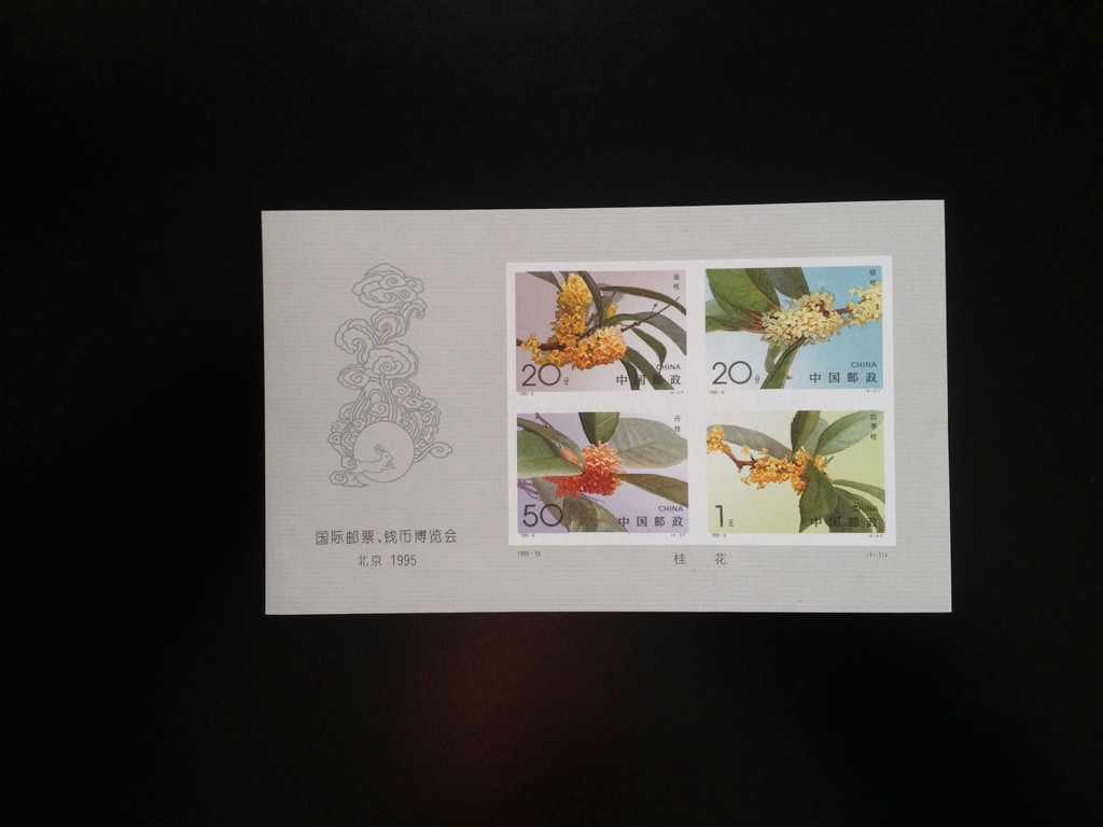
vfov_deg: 40.7
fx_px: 1115
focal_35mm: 35
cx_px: 552
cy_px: 414
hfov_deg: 52.6
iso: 64
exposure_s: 1/60
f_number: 2.4
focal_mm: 4.28
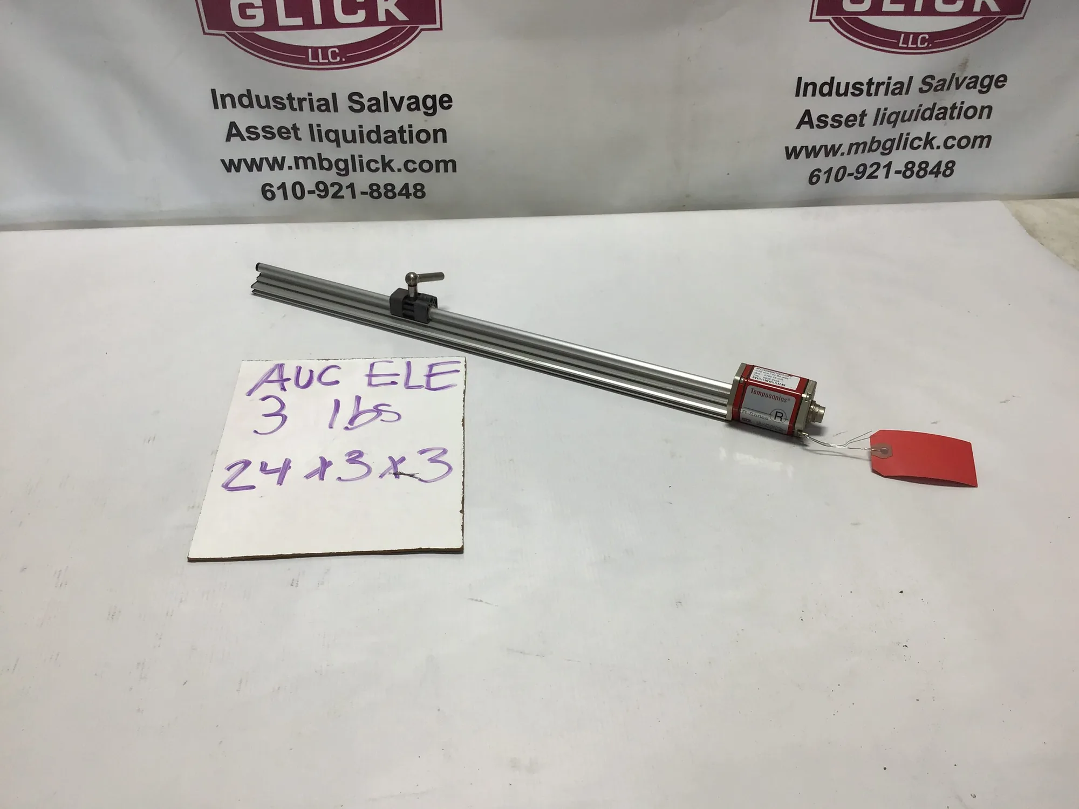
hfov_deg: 58.4
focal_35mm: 31
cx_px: 540
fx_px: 966
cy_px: 404
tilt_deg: -37.9
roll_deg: -0.3
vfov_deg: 45.4
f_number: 2.4
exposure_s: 1/285
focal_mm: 3.3
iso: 25
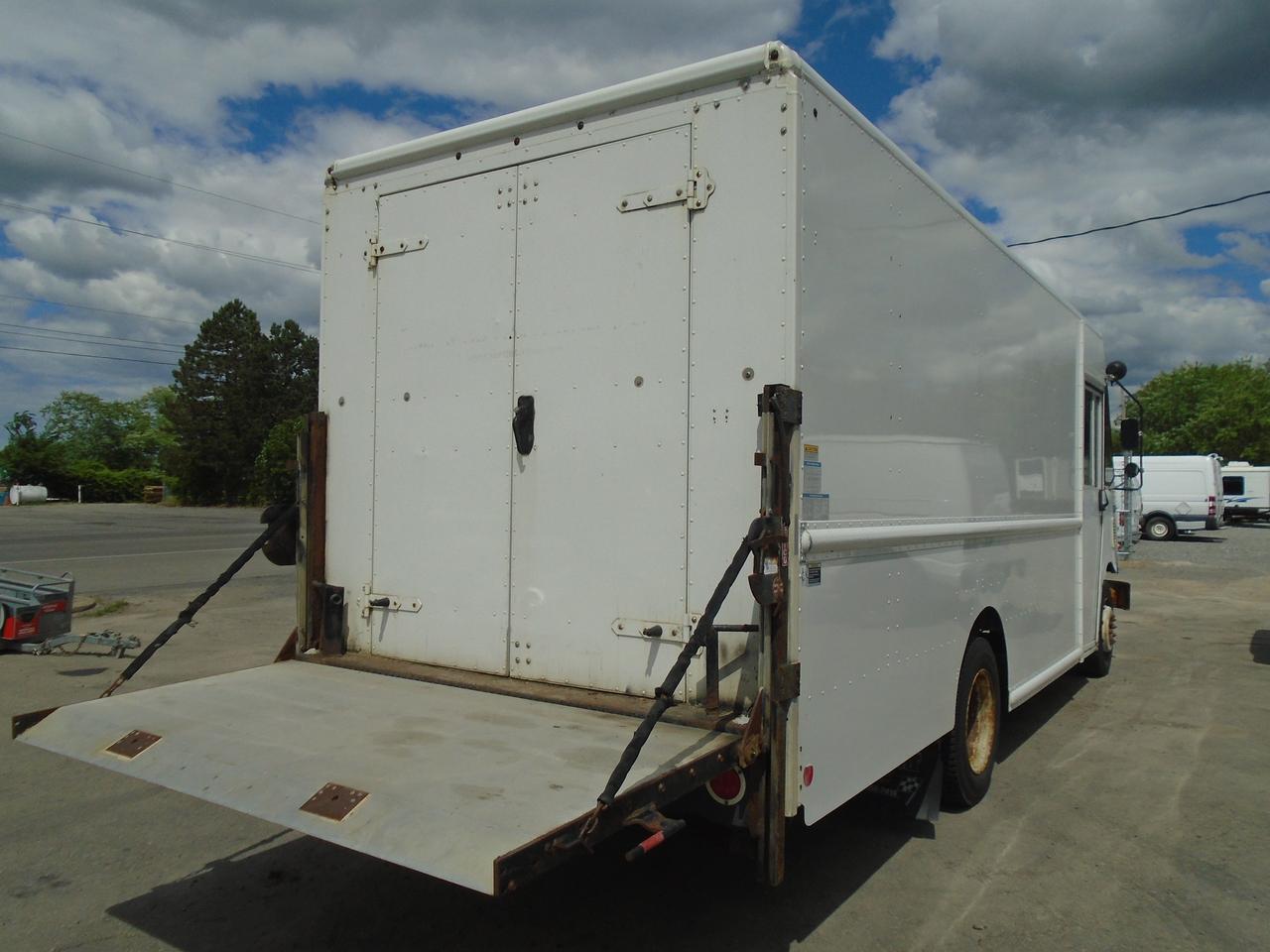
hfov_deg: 67.3
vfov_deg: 53.1
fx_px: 954
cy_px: 476
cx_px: 635
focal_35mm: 26
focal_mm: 4.6
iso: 100
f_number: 8
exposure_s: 1/640
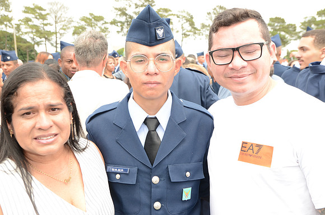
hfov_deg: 48.0
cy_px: 108
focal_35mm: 40
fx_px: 365
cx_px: 162
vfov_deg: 32.9
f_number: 6.3
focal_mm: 27
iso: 320
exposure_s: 1/250
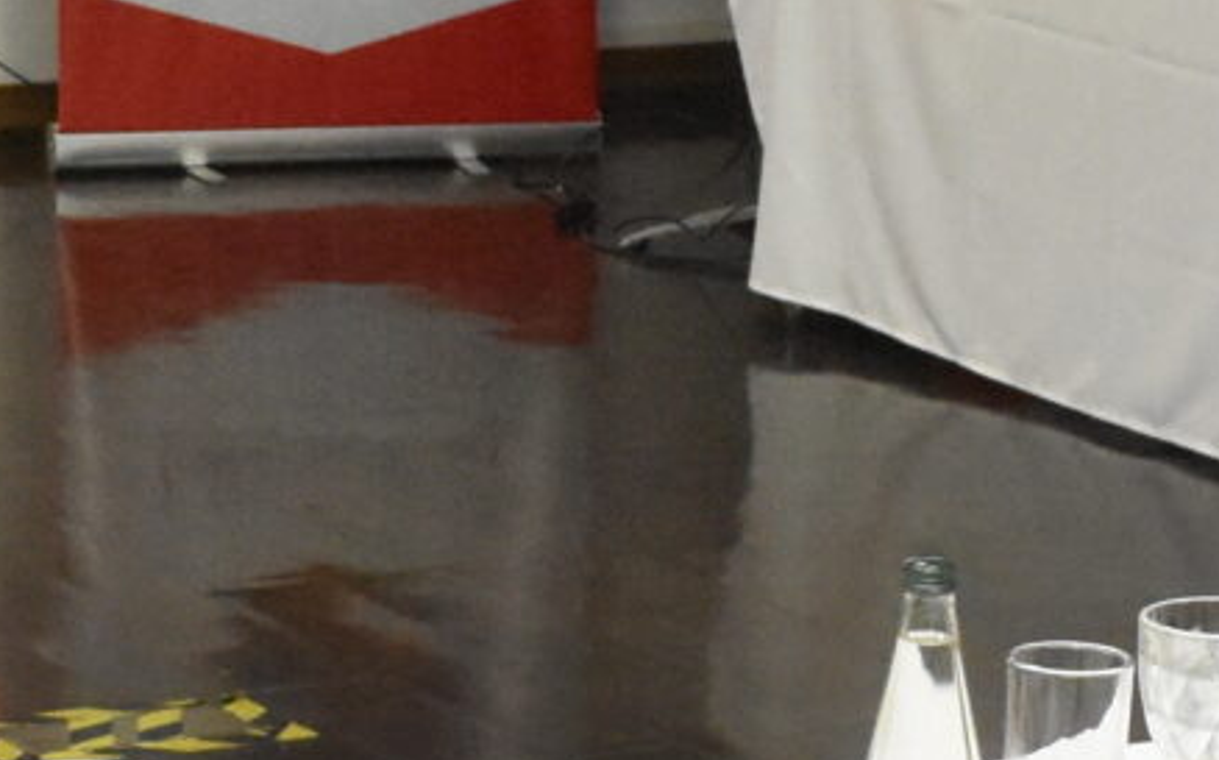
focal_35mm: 161
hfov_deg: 13.0
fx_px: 5345
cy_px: 948
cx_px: 610
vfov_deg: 8.0
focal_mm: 18
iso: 4000
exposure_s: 1/100
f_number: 4.5
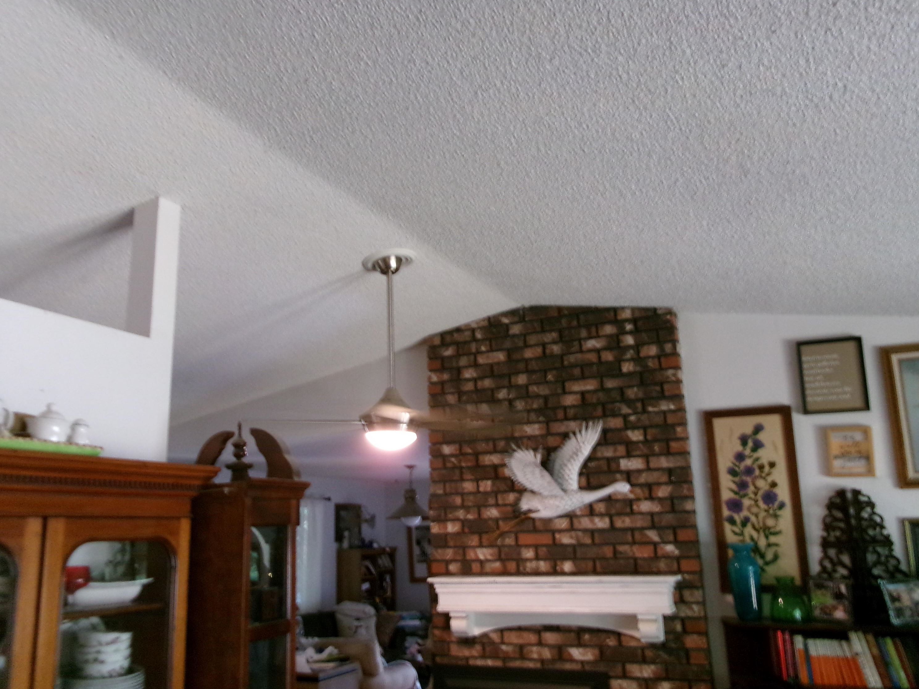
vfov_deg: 48.2
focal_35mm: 29
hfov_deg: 61.7
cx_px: 455
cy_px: 349
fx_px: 770
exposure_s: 1/17
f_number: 3.9
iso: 400
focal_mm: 5.1
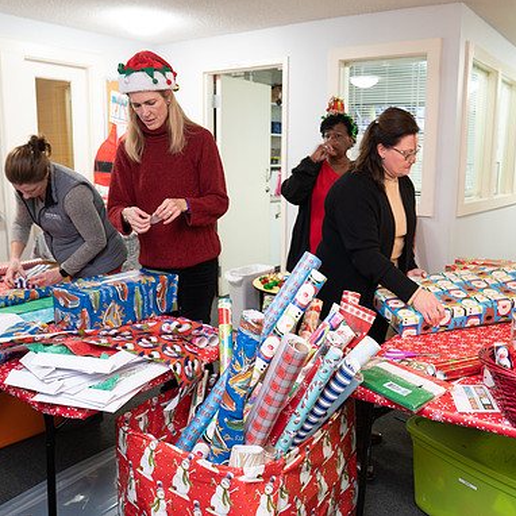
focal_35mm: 31
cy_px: 256
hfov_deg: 52.1
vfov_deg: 52.5
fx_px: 523
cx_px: 316
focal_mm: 24
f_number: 3.5
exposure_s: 1/30
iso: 640
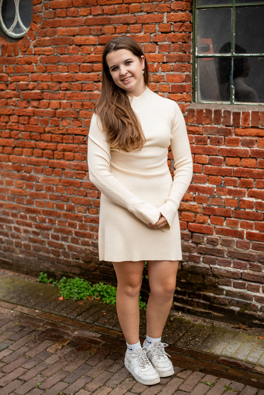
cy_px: 198
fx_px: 549
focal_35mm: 50
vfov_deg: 39.6
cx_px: 132
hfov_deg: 27.0
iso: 250
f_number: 2.5
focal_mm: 50
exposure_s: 1/1000
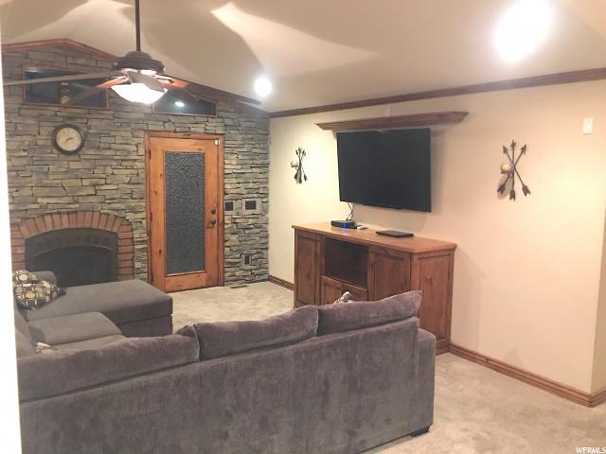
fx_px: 508
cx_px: 303
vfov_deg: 48.2
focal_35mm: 29
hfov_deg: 61.7
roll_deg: -1.5
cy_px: 227
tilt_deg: -5.6
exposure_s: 1/4
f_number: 2.2
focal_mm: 4.15
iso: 80
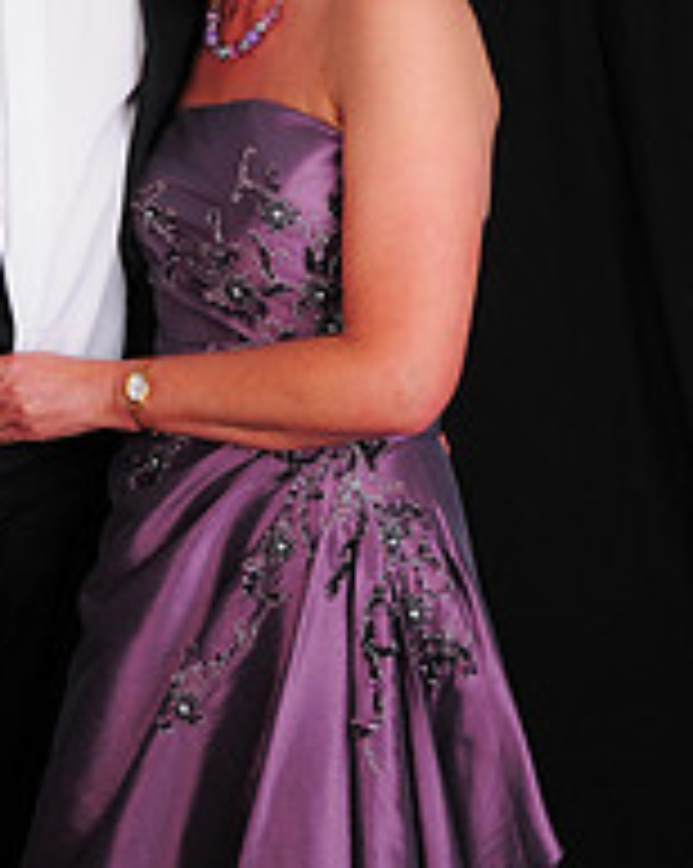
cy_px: 180
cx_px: 70
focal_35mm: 82
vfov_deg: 23.0
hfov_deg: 18.4
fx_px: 2108
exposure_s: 1/125
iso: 200
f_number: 8
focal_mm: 25
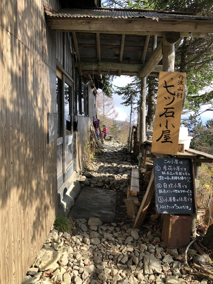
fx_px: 230
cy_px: 142
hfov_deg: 49.7
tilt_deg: -4.6
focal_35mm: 28
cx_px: 106
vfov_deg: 63.4
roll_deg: -0.3
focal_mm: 3.99
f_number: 1.8
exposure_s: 1/156
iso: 20
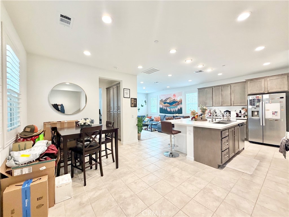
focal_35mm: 14
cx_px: 144
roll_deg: +1.3
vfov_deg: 85.7
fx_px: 117
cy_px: 108
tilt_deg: -0.1
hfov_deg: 102.1
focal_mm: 2.22
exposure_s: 1/120
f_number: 2.2
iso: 200
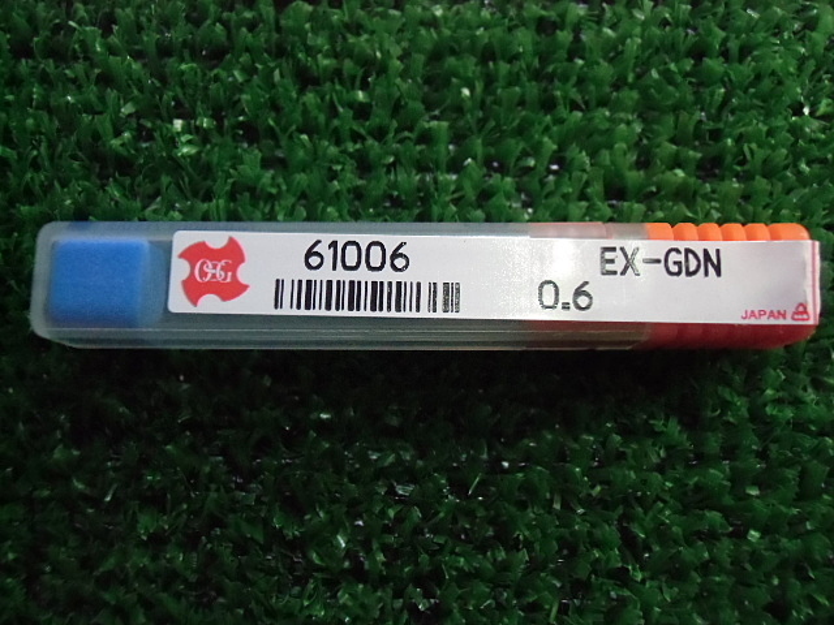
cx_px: 417
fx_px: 795
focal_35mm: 33
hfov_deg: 55.4
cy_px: 312
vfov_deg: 42.9
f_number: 3.7
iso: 800
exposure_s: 1/100
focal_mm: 5.93
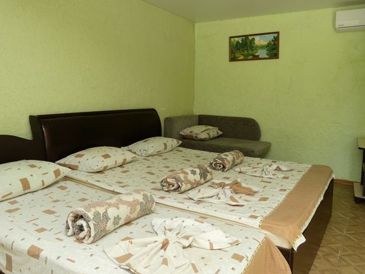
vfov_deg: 49.7
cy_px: 121
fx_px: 295
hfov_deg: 63.4
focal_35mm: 28
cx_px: 182
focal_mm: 3.6
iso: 80
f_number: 2.8
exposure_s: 1/60
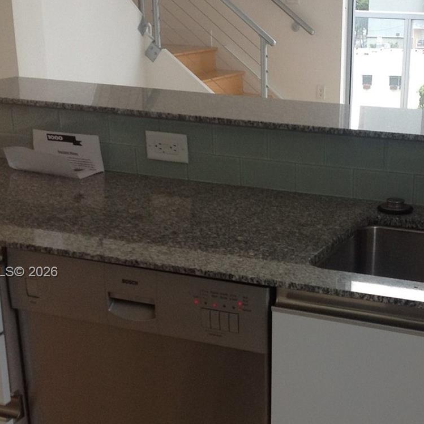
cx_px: 335
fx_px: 915
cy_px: 273
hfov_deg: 25.7
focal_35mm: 66
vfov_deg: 26.0
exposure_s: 1/120
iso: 100
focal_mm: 4.28
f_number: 2.4
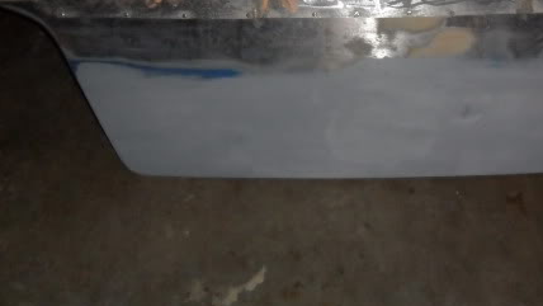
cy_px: 18
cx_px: 384
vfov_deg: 26.0
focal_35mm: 44
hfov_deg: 45.3
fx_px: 634
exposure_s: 1/45
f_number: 3.5
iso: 400
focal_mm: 4.9
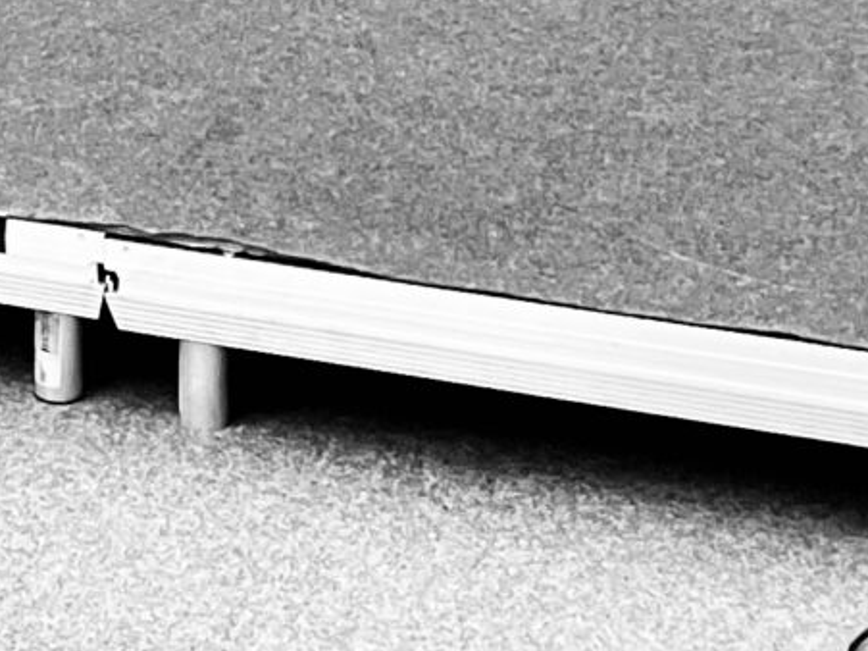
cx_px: -148
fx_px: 3986
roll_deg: +0.5
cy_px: -1042
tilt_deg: -3.1
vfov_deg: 8.4
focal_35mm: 159
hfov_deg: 12.2
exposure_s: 1/33
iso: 250
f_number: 1.8
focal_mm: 3.99
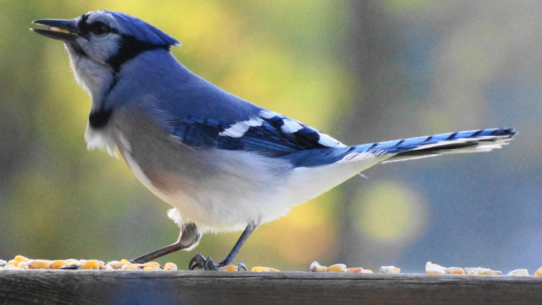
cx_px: 271
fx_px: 5662
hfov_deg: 5.5
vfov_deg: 3.1
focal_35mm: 394
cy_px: 148
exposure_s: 1/400
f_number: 6.3
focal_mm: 250
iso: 1600
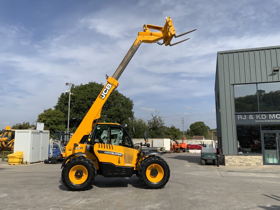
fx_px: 235
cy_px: 105
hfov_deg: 61.7
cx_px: 140
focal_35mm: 29
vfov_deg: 48.2
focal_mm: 3
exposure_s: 1/3322
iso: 16
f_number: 1.8
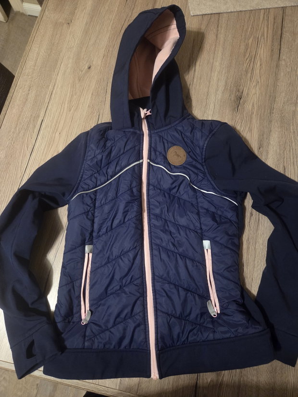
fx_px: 264
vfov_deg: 73.9
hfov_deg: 58.9
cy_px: 198
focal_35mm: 23
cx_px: 149
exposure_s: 1/33.3
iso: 1600
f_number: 1.8
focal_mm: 5.4
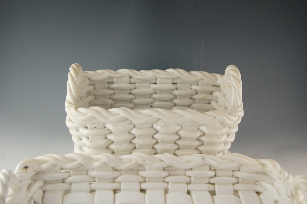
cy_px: 102
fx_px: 537
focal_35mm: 63
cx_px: 154
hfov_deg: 31.9
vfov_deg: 21.5
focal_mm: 42
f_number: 5.6
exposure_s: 1/125
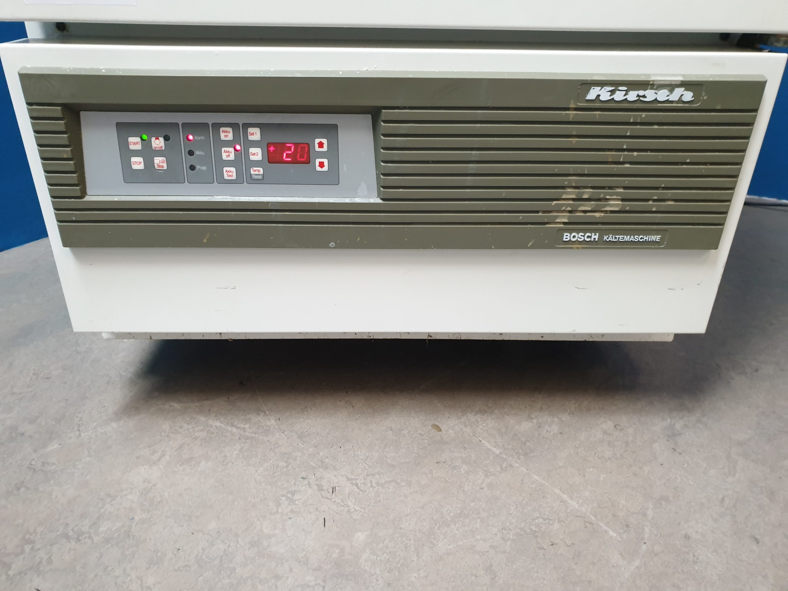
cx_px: 394
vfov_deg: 53.1
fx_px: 592
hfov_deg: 67.3
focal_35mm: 26
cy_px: 296
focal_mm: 4.3
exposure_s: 1/50
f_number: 2.4
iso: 400
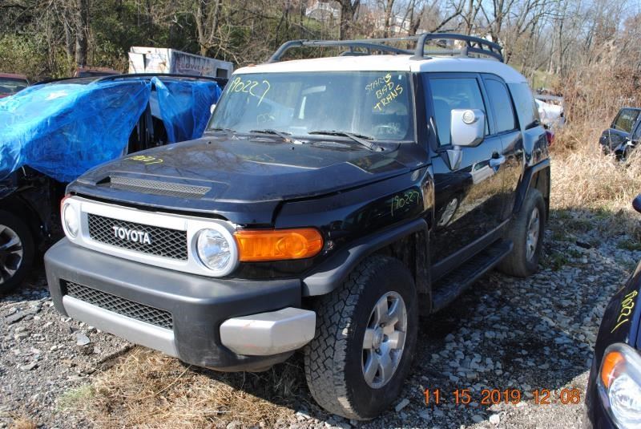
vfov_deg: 40.0
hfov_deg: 57.2
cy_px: 214
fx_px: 588
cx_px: 320
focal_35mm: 33
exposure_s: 1/160
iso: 100
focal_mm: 22
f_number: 6.3
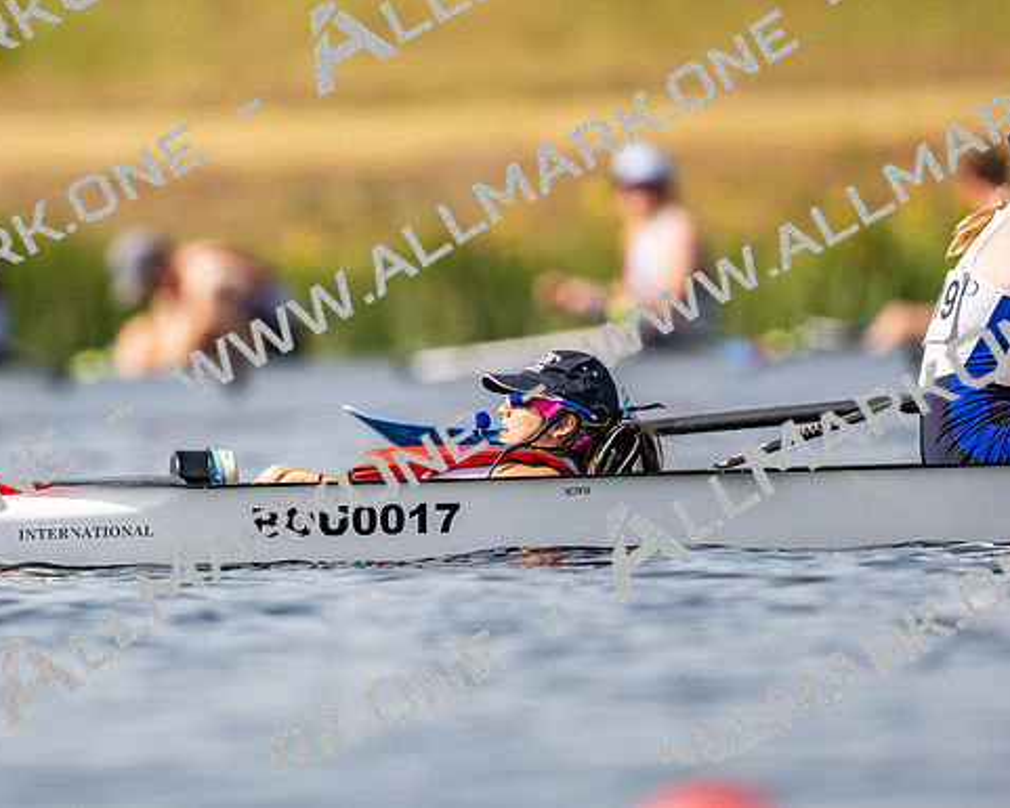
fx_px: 30466
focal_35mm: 1019
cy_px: 404
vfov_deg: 1.5
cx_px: 426
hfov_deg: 1.9
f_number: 4
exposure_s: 1/2500
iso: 140
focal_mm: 600
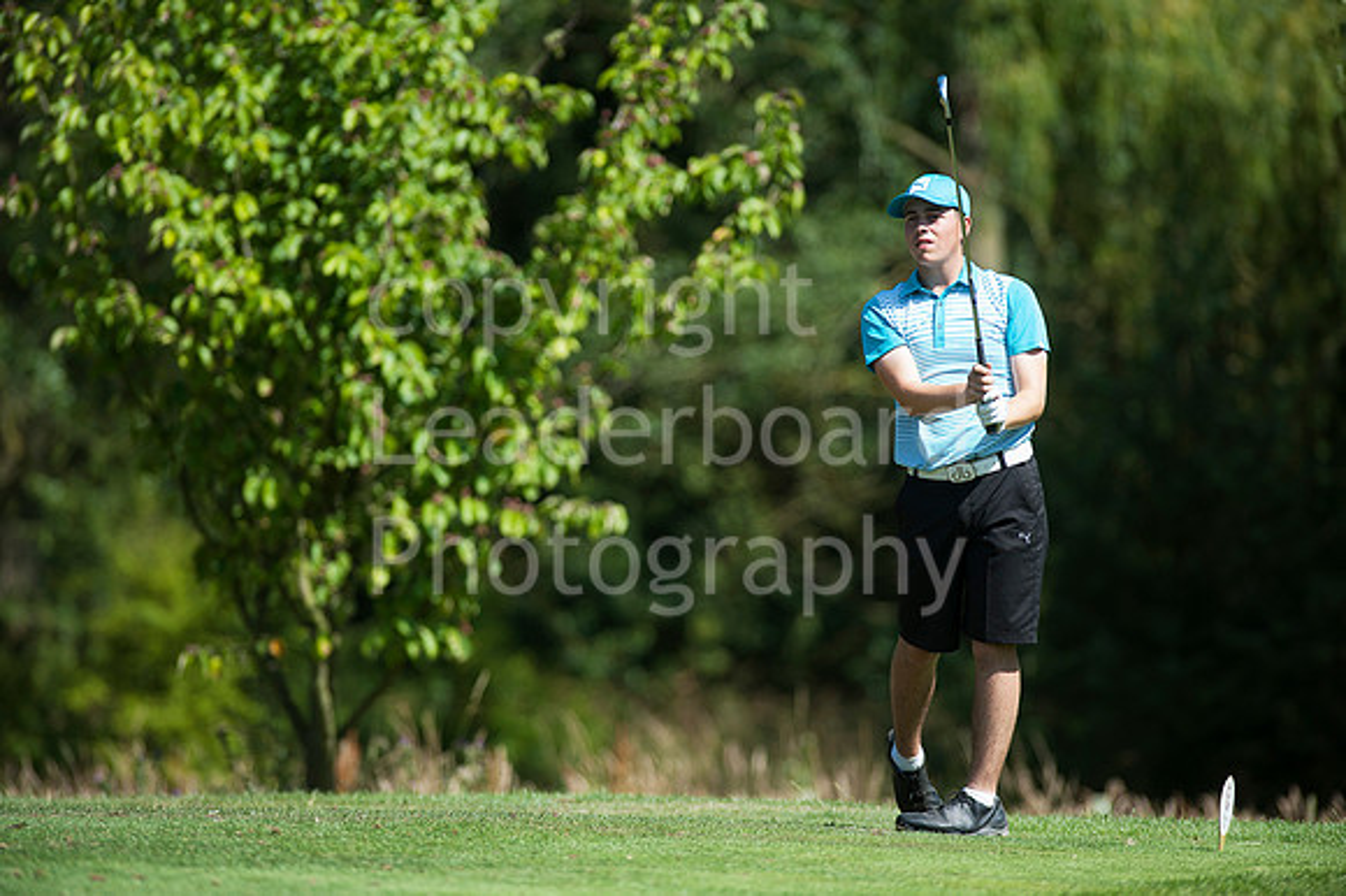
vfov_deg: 4.6
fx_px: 11210
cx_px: 673
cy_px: 448
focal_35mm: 300
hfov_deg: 6.9
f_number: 4
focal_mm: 300
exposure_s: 1/4000
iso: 400
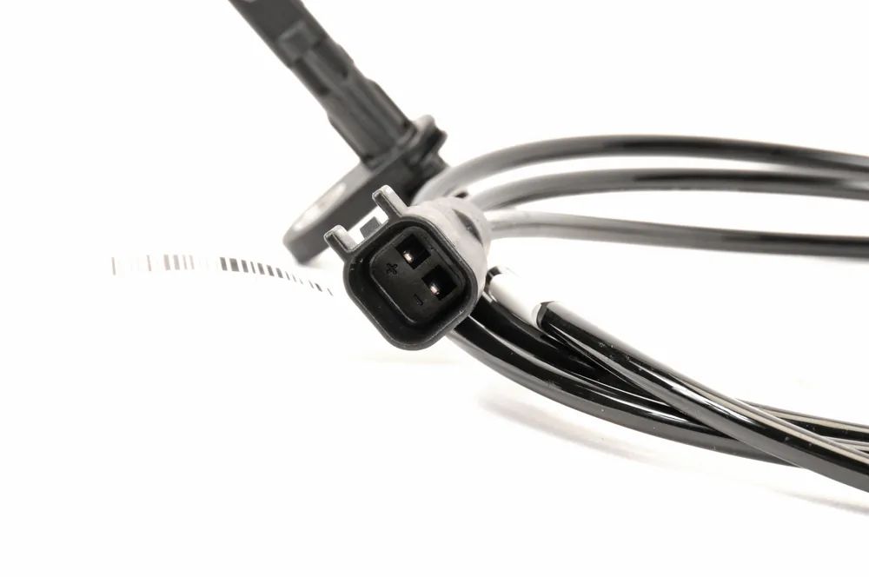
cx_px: 434
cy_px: 288
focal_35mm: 135
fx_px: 3254
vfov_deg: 10.1
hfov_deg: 15.2
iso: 200
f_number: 22
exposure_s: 1/200
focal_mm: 90
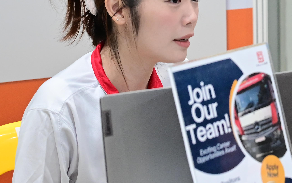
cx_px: 390
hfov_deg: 14.0
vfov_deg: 9.1
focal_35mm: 143
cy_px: 32
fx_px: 1138
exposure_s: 1/160
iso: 3200
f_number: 4
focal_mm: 49
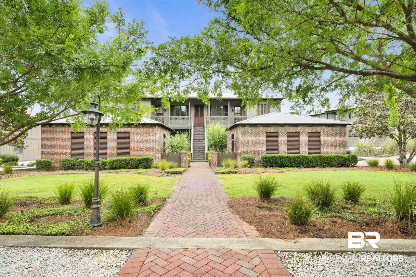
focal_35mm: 18
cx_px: 208
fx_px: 208
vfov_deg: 67.4
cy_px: 138
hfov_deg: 90.0
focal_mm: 18
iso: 400
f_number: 11
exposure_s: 1/125
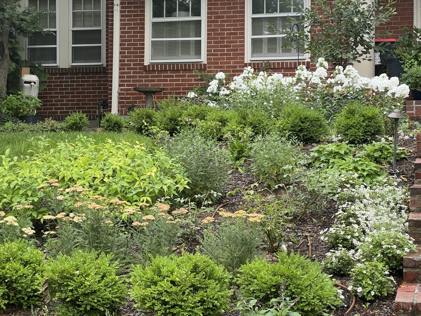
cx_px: 210
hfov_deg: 25.3
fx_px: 936
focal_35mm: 77
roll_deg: +0.1
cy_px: 158
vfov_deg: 19.1
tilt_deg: +0.5
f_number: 2.8
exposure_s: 1/99
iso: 64
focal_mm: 9
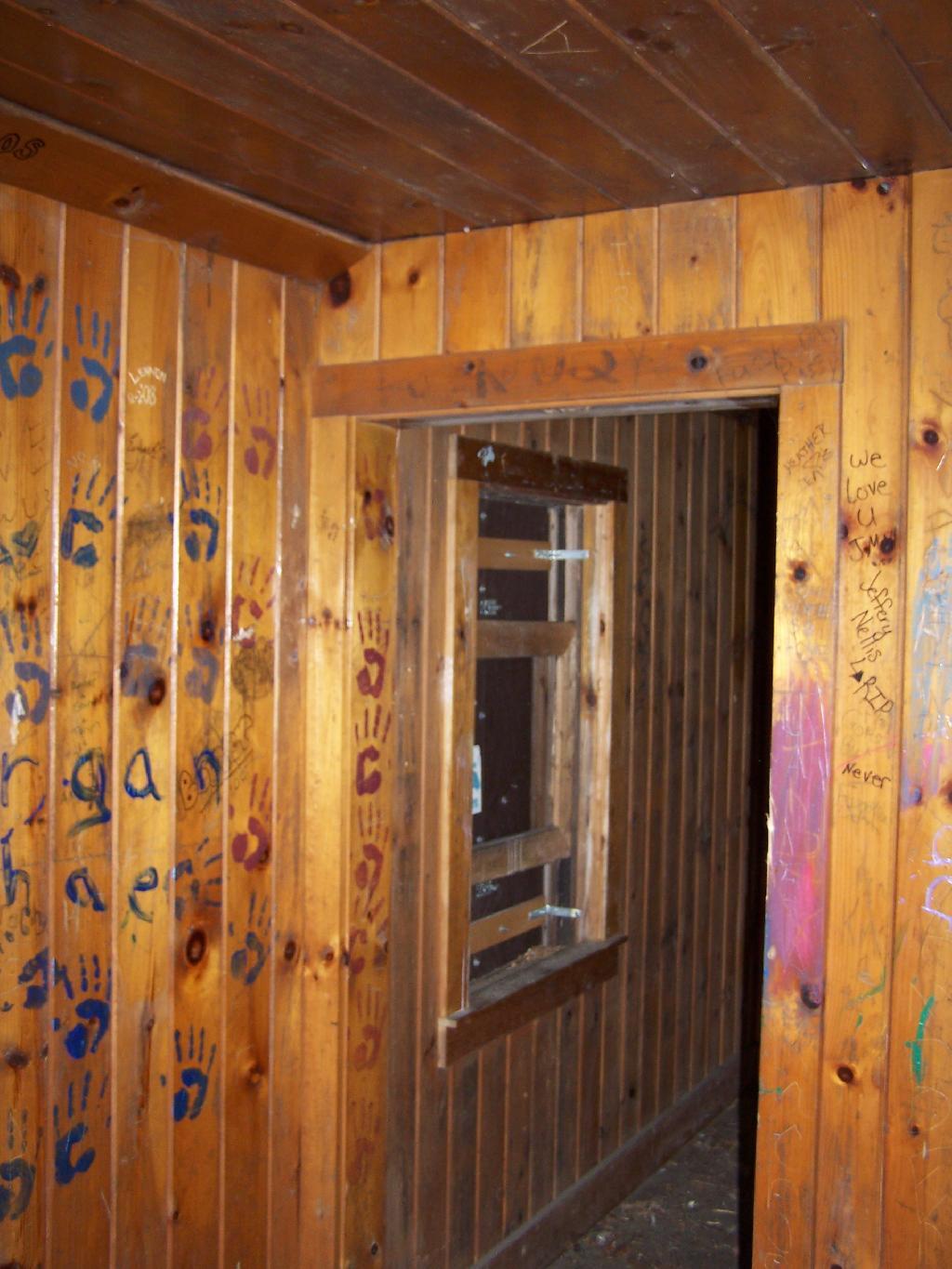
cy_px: 634
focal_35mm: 38
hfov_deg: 37.7
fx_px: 1393
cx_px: 476
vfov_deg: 49.0
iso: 140
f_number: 2.8
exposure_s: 1/60
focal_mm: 6.3
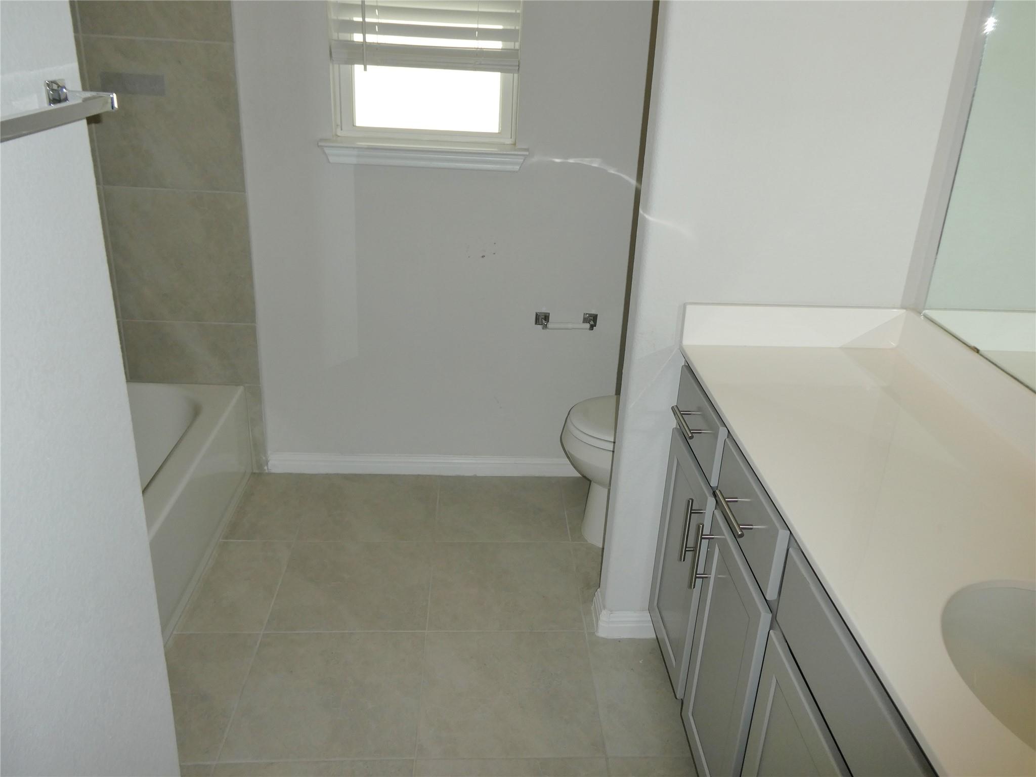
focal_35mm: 28
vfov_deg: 49.7
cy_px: 388
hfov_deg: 63.4
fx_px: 838
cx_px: 518
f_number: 3.5
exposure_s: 1/125
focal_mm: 5
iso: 100
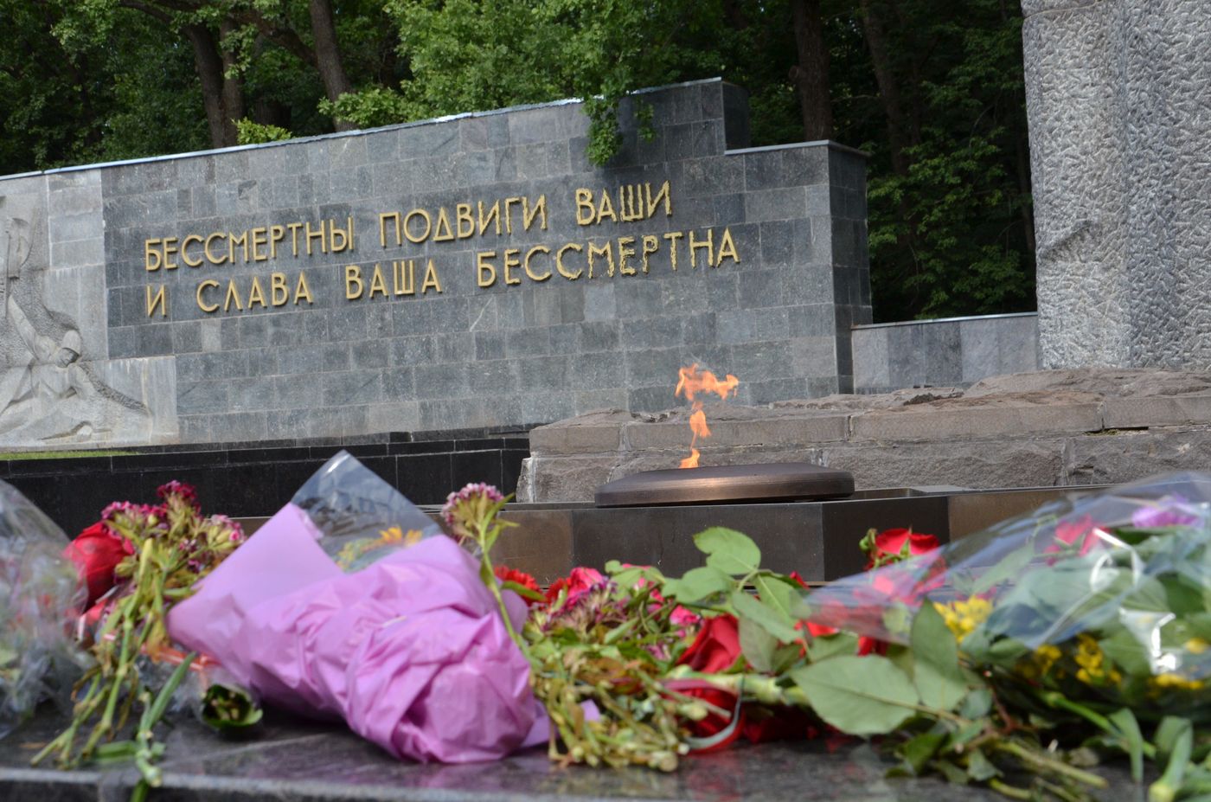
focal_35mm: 68
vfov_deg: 20.1
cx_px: 606
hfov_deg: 29.9
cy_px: 401
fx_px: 2266
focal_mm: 45
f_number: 13
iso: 640
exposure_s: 1/640
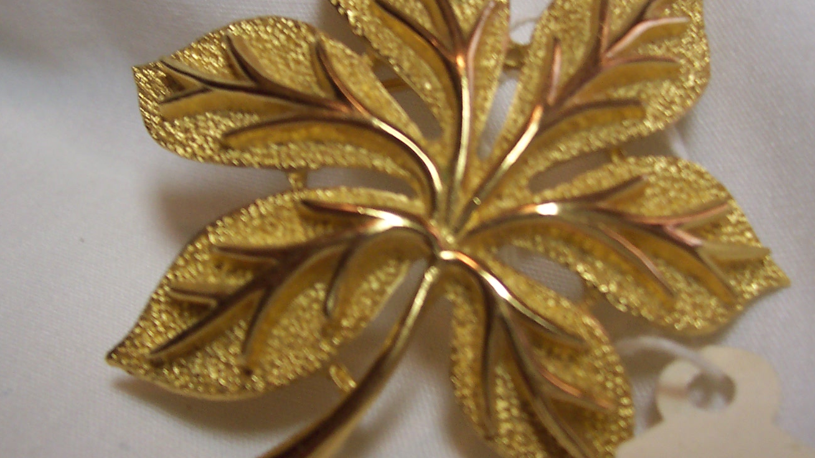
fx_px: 1102
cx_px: 403
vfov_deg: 23.5
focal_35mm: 51
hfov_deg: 40.6
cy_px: 217
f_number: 2.8
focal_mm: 5.6
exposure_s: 1/60
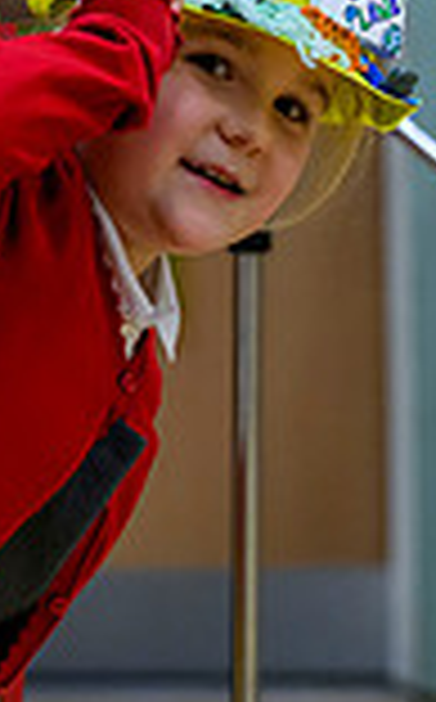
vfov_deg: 4.8
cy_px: 173
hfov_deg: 3.0
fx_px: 8282
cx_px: -490
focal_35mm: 434
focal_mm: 95
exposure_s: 1/320
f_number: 4
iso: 3200
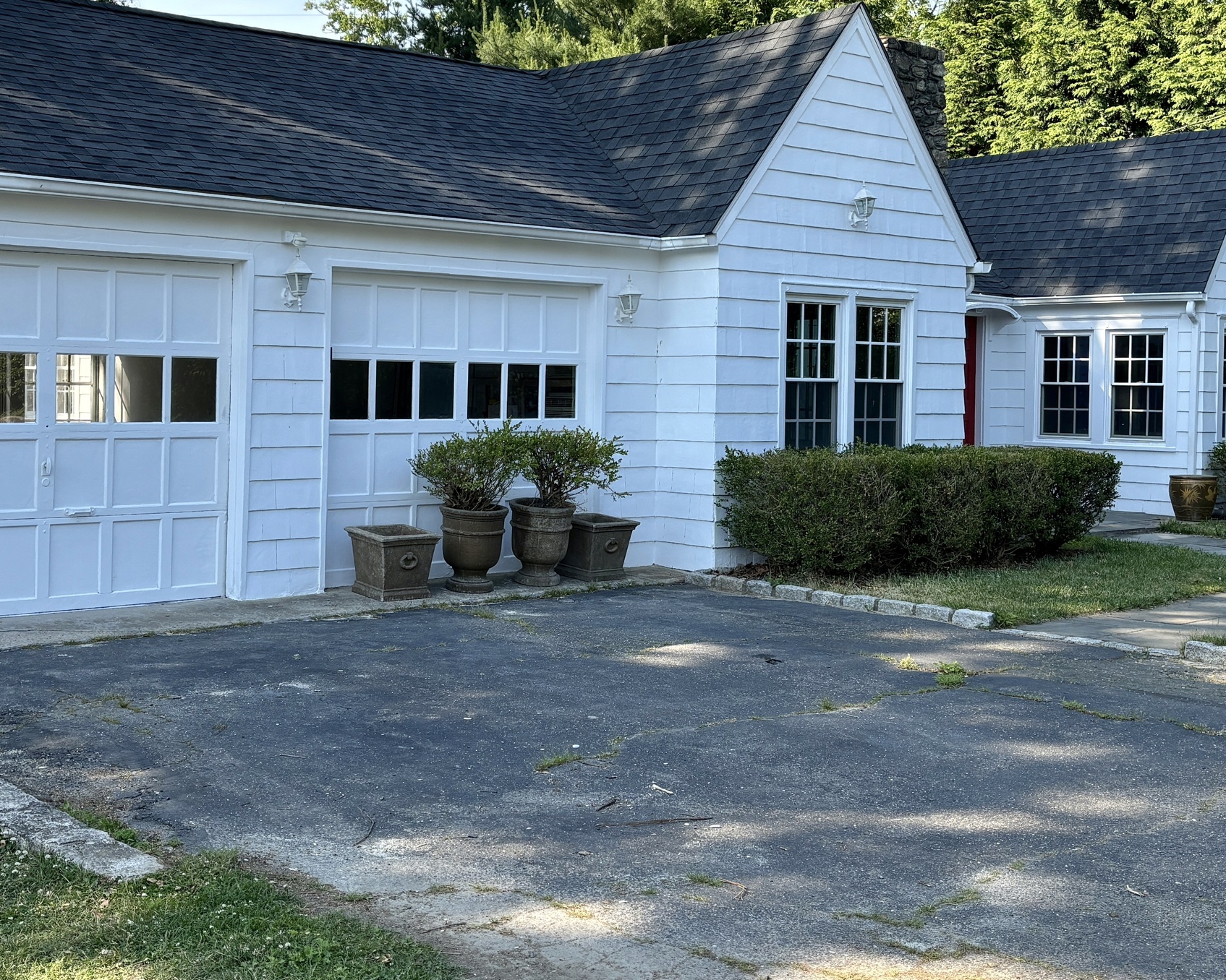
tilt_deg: -1.0
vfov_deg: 32.7
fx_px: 1669
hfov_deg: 40.3
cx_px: 555
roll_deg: -1.5
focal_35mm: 46
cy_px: 416
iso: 50
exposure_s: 1/742
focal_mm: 5.96
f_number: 1.6
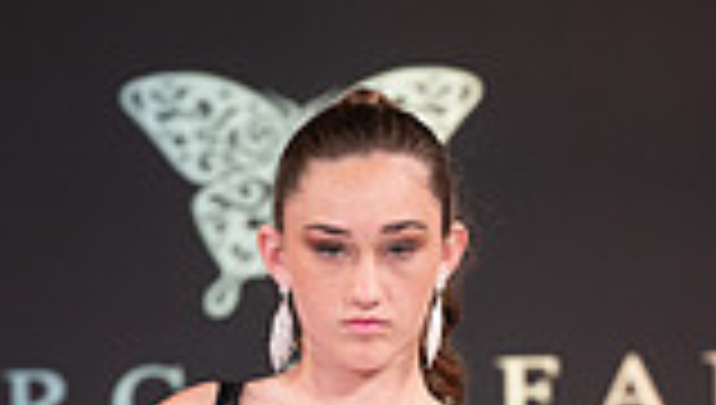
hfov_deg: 7.0
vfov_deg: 3.9
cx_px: 381
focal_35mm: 310
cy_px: 986
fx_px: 5894
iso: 2000
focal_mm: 105
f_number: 5.6
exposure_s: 1/400
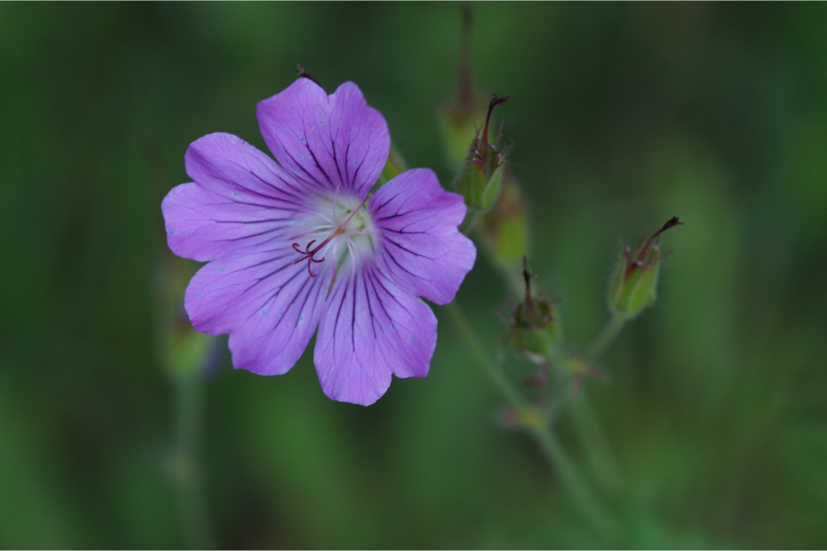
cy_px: 276
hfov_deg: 13.7
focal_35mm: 150
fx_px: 3446
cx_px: 414
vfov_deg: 9.1
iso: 400
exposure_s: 1/160
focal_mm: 100
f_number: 4.5
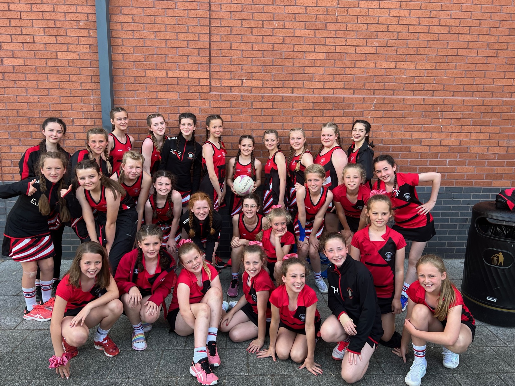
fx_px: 387
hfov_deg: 67.3
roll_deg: -1.2
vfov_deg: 53.1
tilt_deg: -10.4
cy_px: 193
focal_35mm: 26
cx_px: 258
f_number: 1.5
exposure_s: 1/333
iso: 50
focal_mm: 5.7
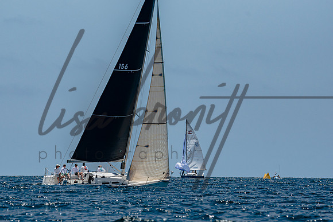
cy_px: 137
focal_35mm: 512
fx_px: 4739
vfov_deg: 2.7
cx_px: 155
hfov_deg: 4.0
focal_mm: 270
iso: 200
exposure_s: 1/2000
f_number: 5.6
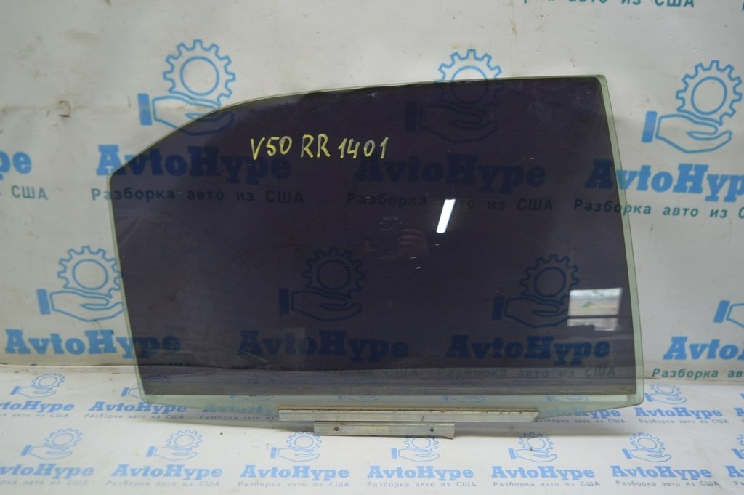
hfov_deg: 57.3
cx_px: 372
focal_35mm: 33
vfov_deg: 39.9
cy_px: 248
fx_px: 681
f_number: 3.8
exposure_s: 1/40
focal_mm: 22
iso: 400
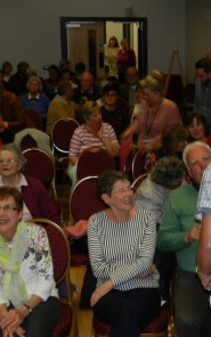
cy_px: 167
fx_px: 607
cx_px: 185
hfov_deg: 19.4
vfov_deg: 31.1
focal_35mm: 66
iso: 200
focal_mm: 8.1
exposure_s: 1/30
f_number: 4.2
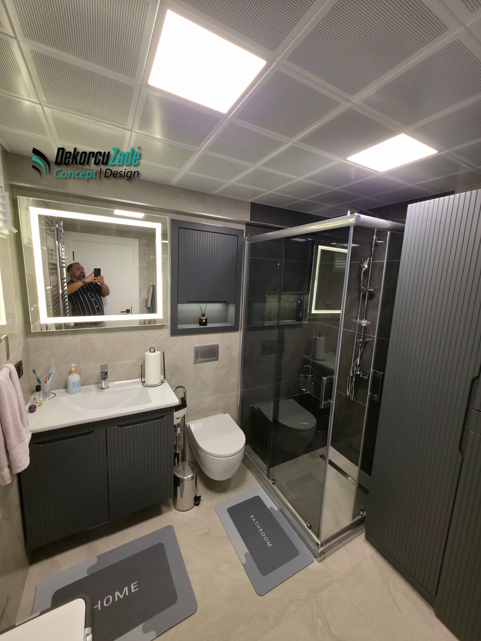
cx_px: 240
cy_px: 320
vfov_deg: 106.2
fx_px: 241
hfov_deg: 89.9
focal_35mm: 13
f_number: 1.9
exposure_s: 1/50
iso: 100
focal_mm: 2.2
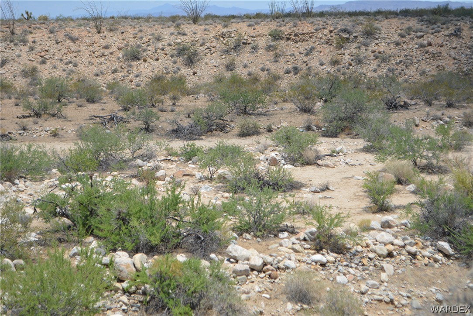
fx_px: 1084
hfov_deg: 24.6
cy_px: 158
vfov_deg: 16.6
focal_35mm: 82
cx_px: 236
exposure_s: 1/1600
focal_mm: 55
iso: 400
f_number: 6.3
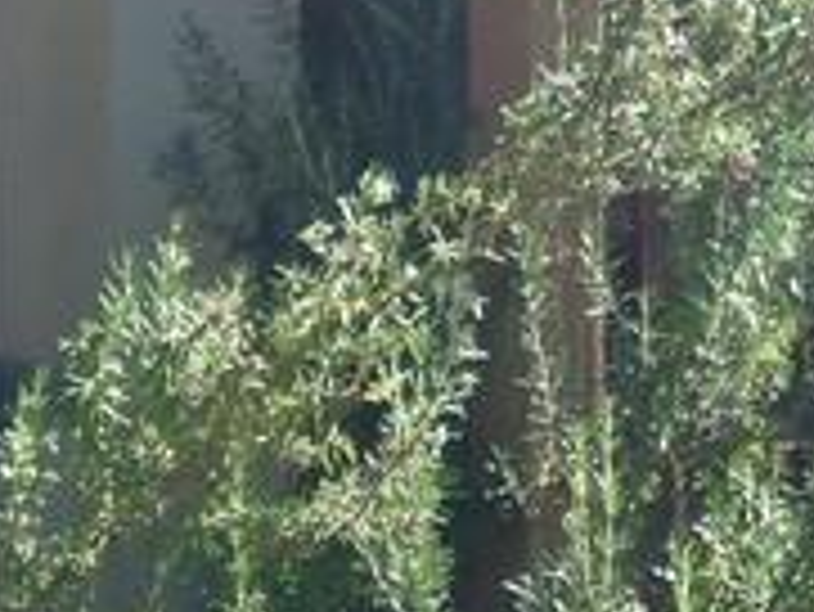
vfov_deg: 9.9
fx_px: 3435
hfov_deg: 12.7
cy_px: -297
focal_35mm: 146
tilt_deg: -4.3
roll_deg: +1.8
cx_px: 1282
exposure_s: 1/401
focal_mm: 4.12
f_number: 2.4
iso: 50
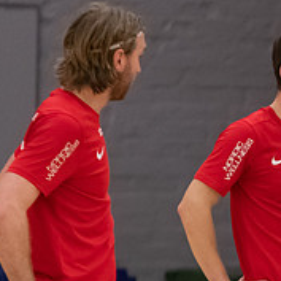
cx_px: 494
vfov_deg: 1.5
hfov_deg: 1.5
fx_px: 10470
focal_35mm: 1140
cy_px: 369
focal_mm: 200
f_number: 3.2
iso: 1400
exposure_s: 1/800
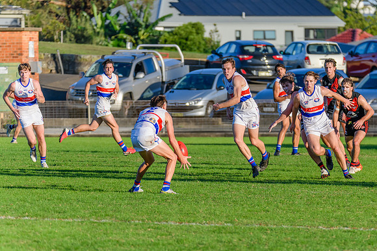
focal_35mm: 376
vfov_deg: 3.7
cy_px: 150
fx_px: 3939
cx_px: 232
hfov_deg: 5.5
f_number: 5.6
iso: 800
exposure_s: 1/2000
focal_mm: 280
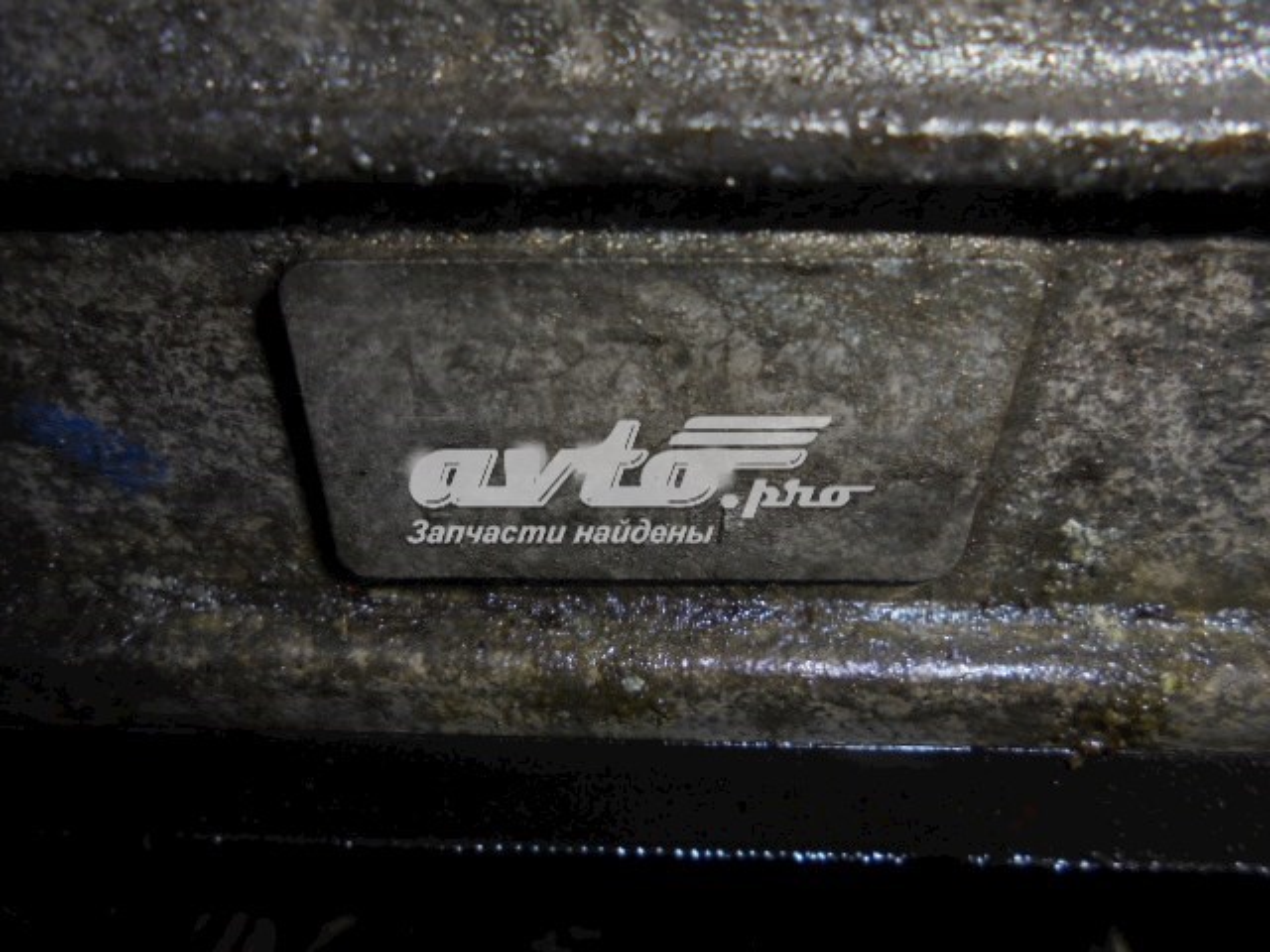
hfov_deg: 67.3
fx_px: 954
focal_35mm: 26
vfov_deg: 53.1
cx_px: 635
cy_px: 476
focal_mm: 4.6
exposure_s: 1/30
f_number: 11.5
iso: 100
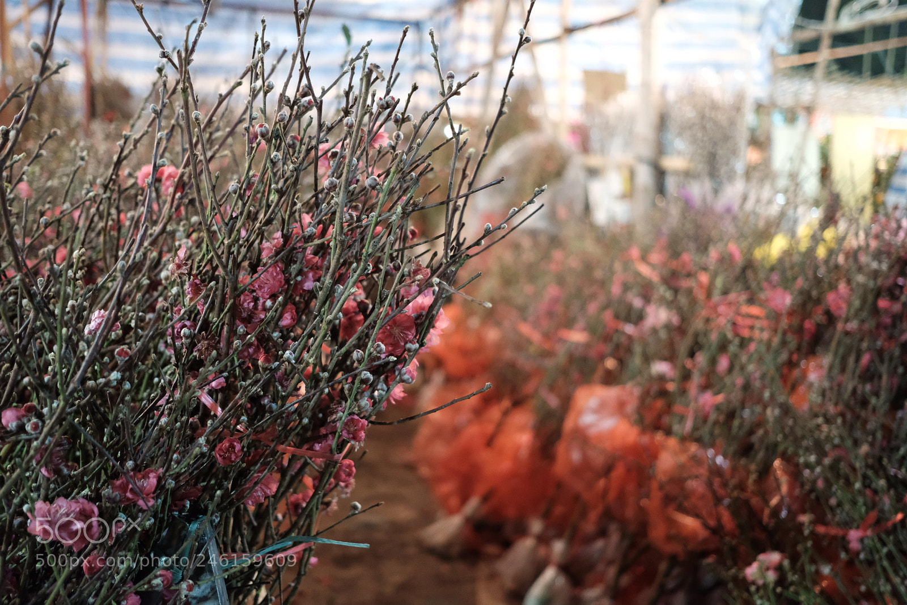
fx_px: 882
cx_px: 454
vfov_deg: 37.9
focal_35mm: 35
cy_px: 302
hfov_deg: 54.4
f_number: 2
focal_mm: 23
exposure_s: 1/60
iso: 3200
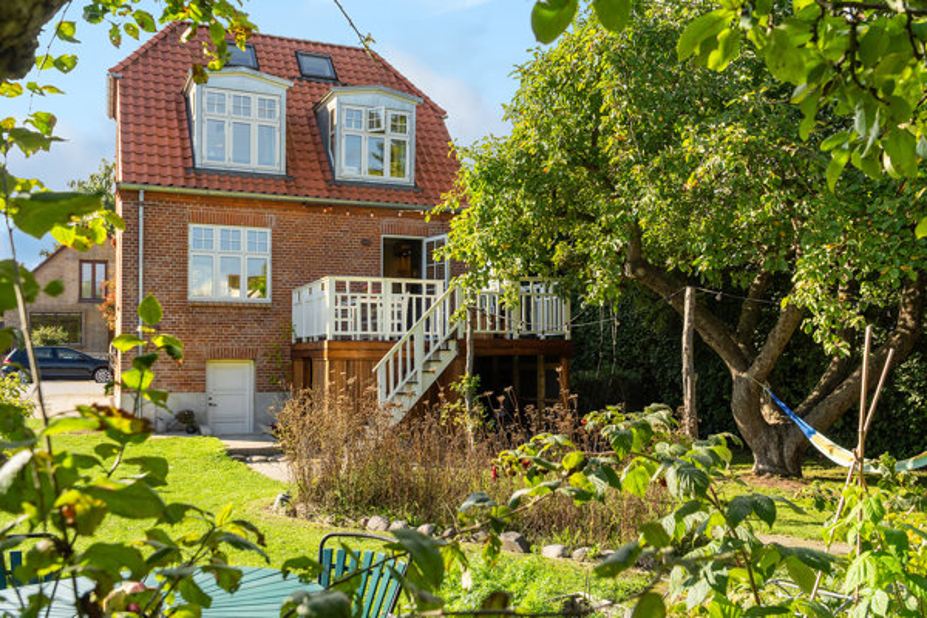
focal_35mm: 32
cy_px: 309
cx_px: 464
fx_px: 811
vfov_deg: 41.7
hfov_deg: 59.5
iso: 200
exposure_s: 1/800
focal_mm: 21
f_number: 6.3
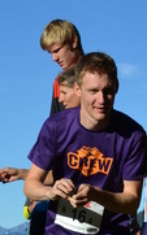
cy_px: 155
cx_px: 64
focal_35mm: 203
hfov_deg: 6.5
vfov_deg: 10.3
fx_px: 1302
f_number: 6.3
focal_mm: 32
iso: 400
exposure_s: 1/1600
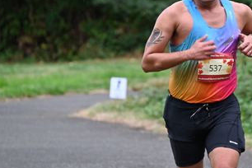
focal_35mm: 360
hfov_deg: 5.7
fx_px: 2520
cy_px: 42
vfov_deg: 3.8
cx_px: 198
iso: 560
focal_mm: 200
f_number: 6.3
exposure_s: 1/250
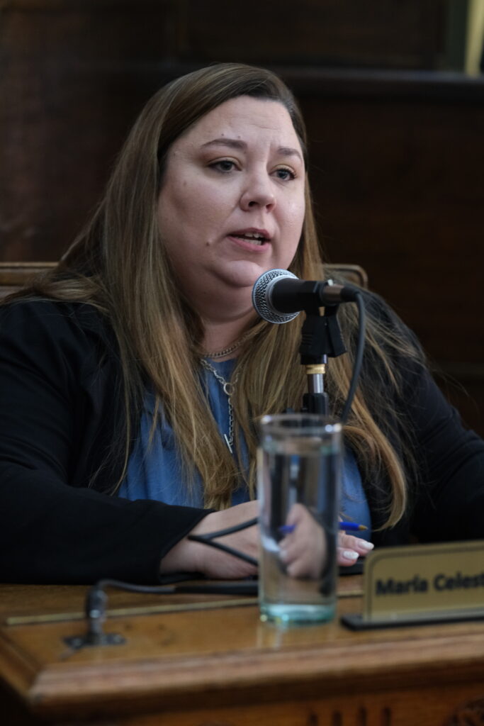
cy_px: 363
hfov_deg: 12.1
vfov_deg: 18.1
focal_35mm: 113
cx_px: 242
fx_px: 2278
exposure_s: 1/80
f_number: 2.8
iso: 2000
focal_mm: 75
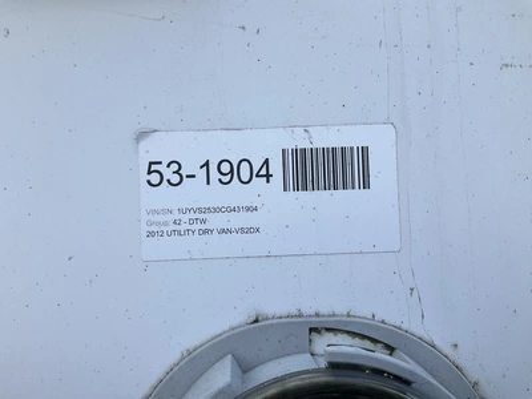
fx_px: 446
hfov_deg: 61.7
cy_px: 200
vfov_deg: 48.2
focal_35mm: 29
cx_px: 266
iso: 25
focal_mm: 3
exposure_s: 1/978
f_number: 1.8
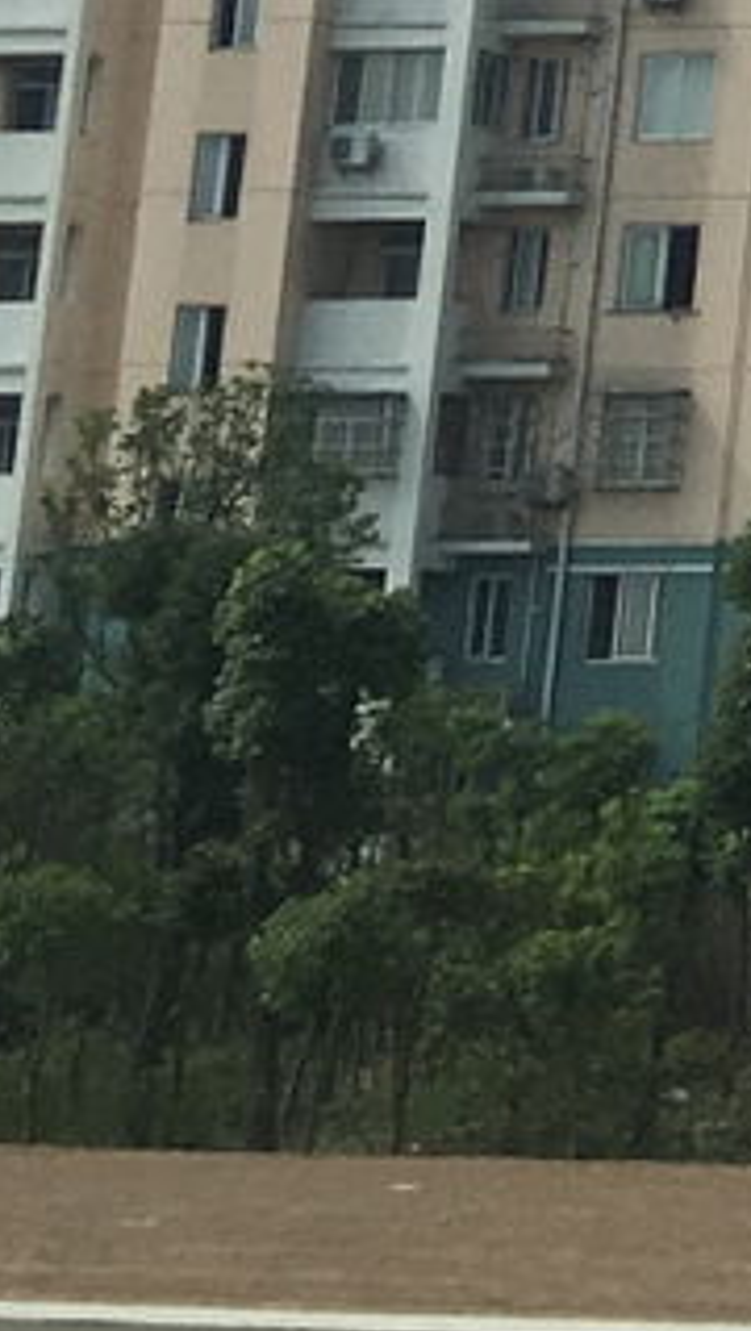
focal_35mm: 190
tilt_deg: +15.7
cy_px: -743
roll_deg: +0.3
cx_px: 2850
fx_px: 6710
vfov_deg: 10.9
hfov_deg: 5.6
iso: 25
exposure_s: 1/818
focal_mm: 4.15
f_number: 2.2
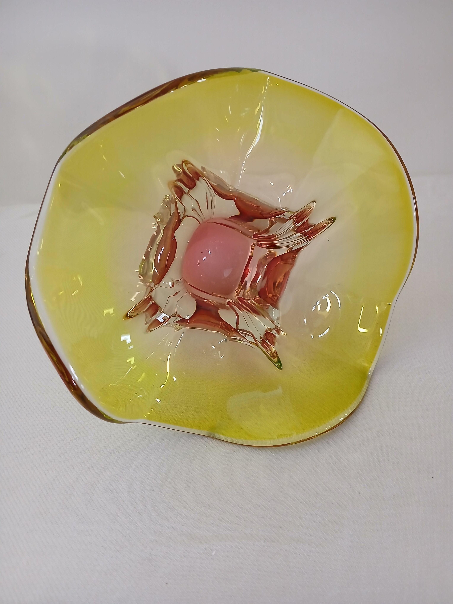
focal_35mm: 26
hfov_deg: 53.1
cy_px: 302
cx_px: 226
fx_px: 454
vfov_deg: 67.3
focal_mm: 3.98
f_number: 1.8
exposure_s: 1/50
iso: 320
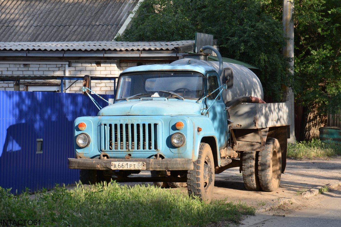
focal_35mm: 135
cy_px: 114
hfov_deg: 15.2
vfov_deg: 10.2
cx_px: 170
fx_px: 1278
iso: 200
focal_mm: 90
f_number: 7.1
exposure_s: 1/200
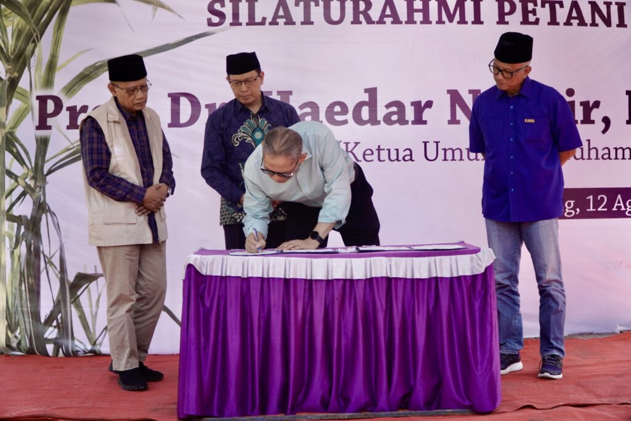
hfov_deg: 37.8
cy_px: 210
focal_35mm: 52
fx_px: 921
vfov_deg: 25.8
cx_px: 316
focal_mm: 35
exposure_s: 1/250
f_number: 4
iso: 160
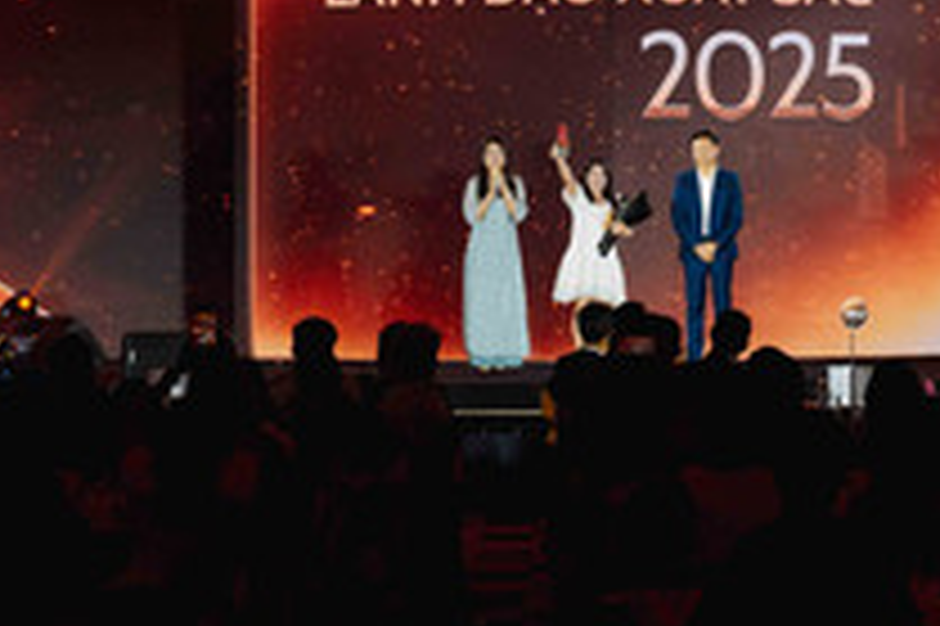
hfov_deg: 16.1
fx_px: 3313
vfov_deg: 10.8
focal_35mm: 127
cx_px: 603
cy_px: 187
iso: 1600
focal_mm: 53
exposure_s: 1/100
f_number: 5
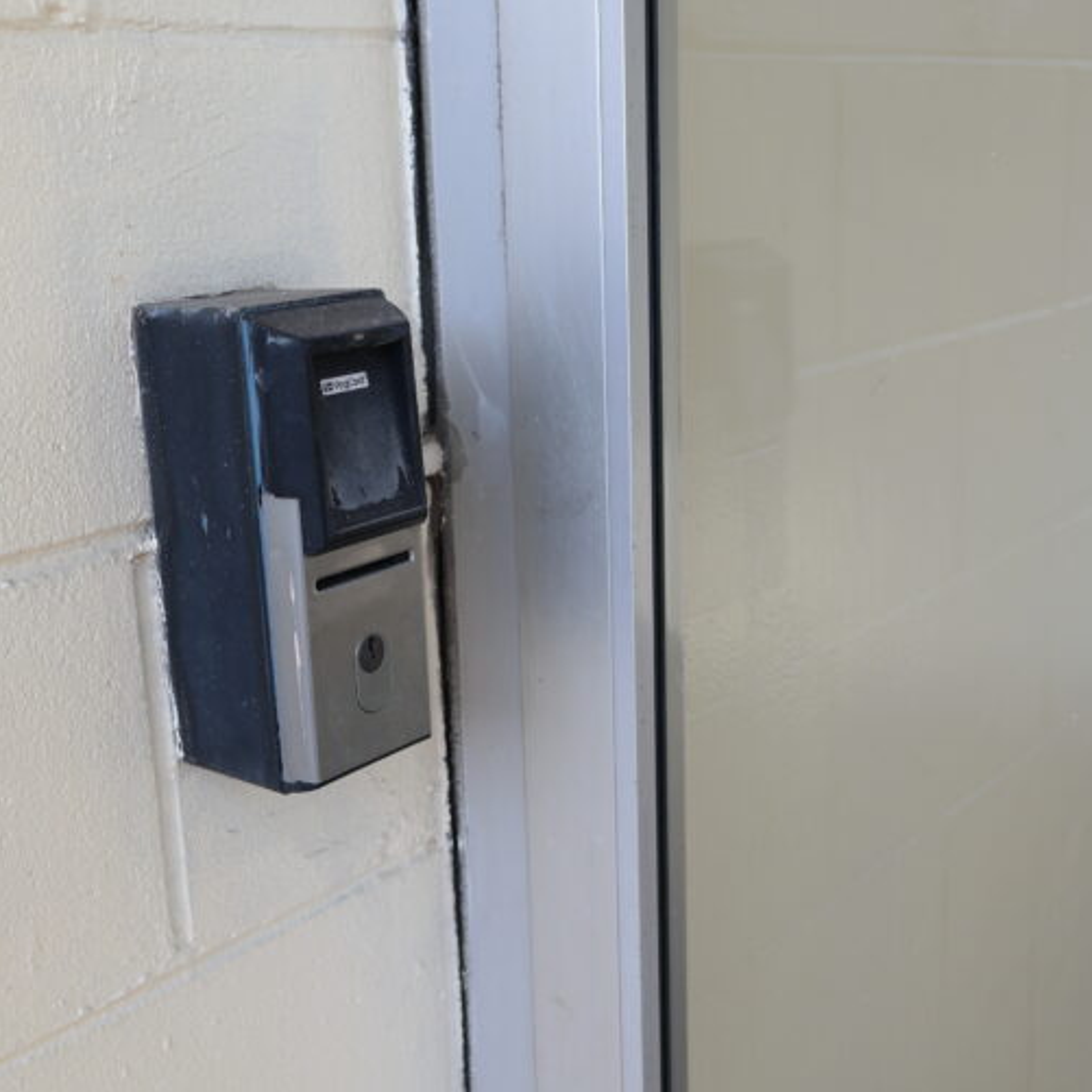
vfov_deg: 39.2
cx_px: 347
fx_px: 1535
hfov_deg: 38.6
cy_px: 536
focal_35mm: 43
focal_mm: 22
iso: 100
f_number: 4.5
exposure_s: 1/160
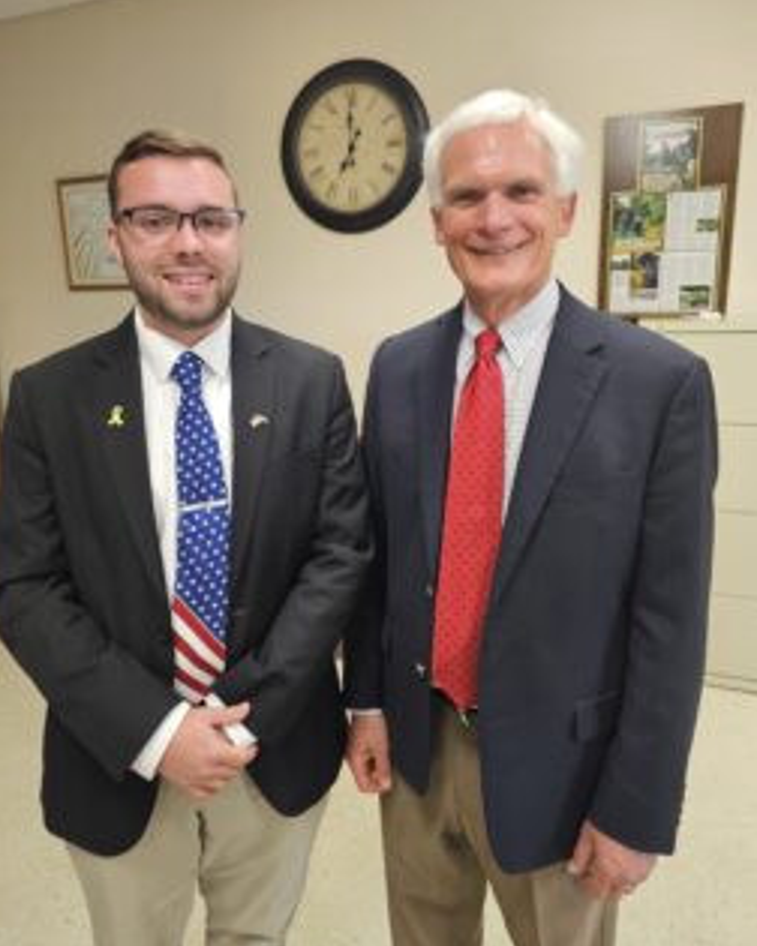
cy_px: 444
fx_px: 700
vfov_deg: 68.0
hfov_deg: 56.8
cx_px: 368
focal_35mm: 25
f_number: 1.7
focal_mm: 6.3
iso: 125
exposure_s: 1/52.5
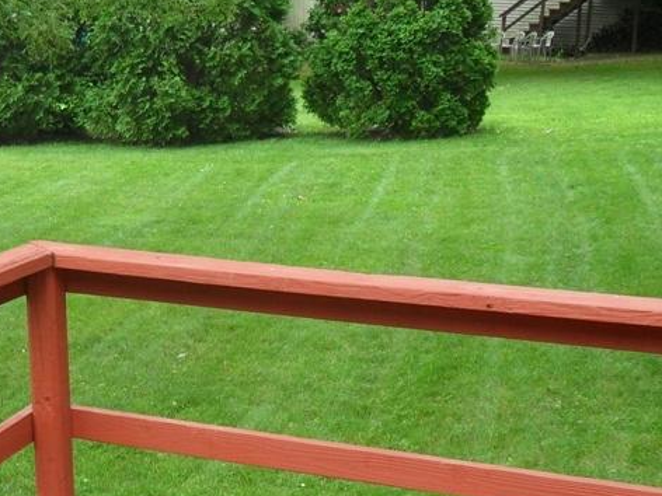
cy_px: 284
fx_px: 1453
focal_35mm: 76
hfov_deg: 24.8
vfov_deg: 19.4
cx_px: 58
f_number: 2.8
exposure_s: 1/90
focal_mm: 6.2
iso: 100
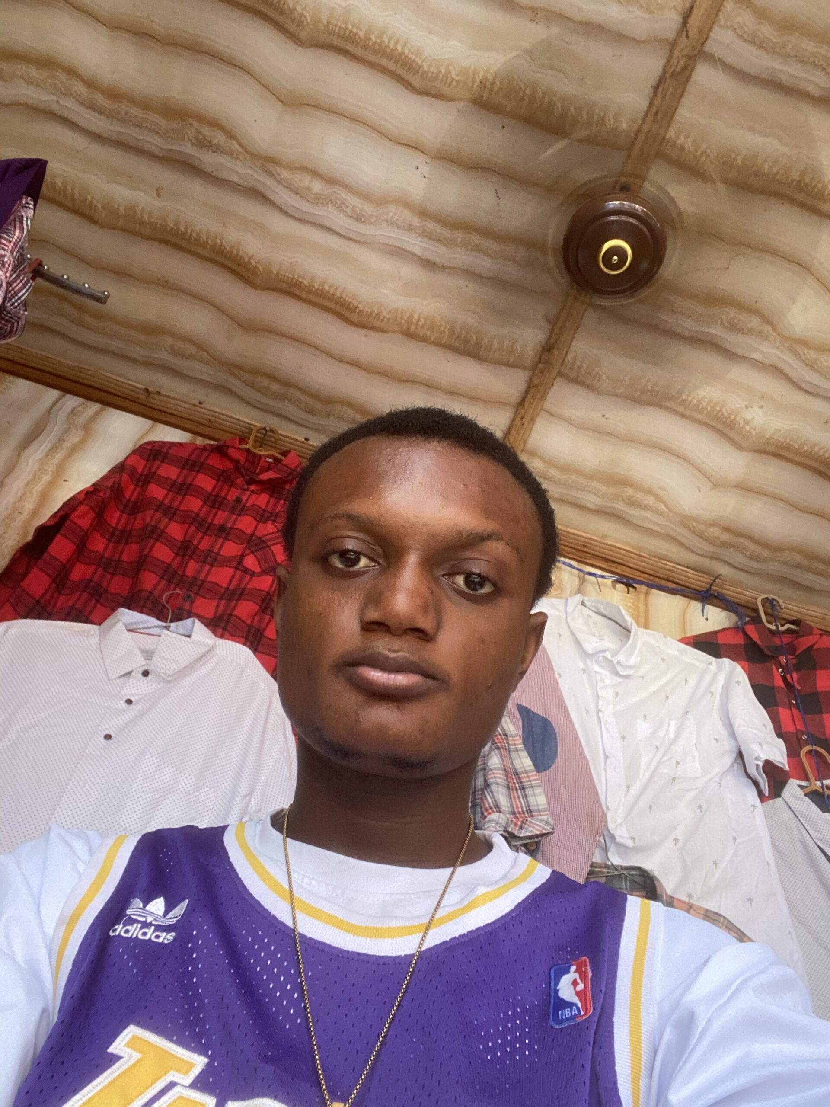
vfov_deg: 60.0
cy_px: 554
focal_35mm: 30
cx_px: 415
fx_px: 959
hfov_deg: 46.8
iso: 400
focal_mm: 2.71
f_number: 2.2
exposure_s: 1/40
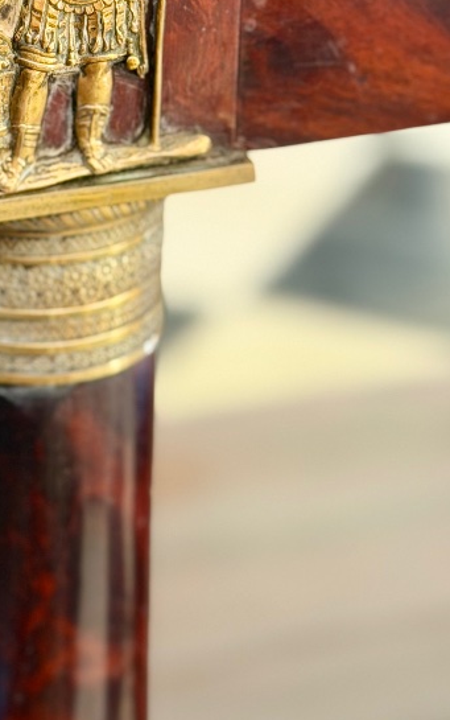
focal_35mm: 112
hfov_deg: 11.6
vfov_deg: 18.1
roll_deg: -1.6
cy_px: -1
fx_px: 2196
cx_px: 74
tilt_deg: -21.4
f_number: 1.78
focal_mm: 6.76
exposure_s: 1/40
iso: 320
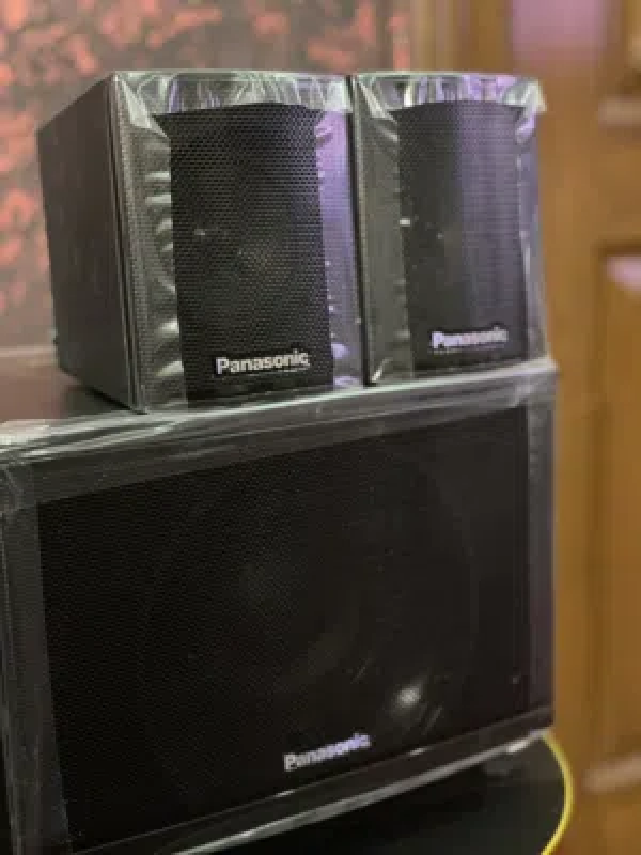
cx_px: 320
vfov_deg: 36.8
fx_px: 1284
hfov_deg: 28.0
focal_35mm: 52
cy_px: 428
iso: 1000
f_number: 2
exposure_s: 1/14
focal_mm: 6
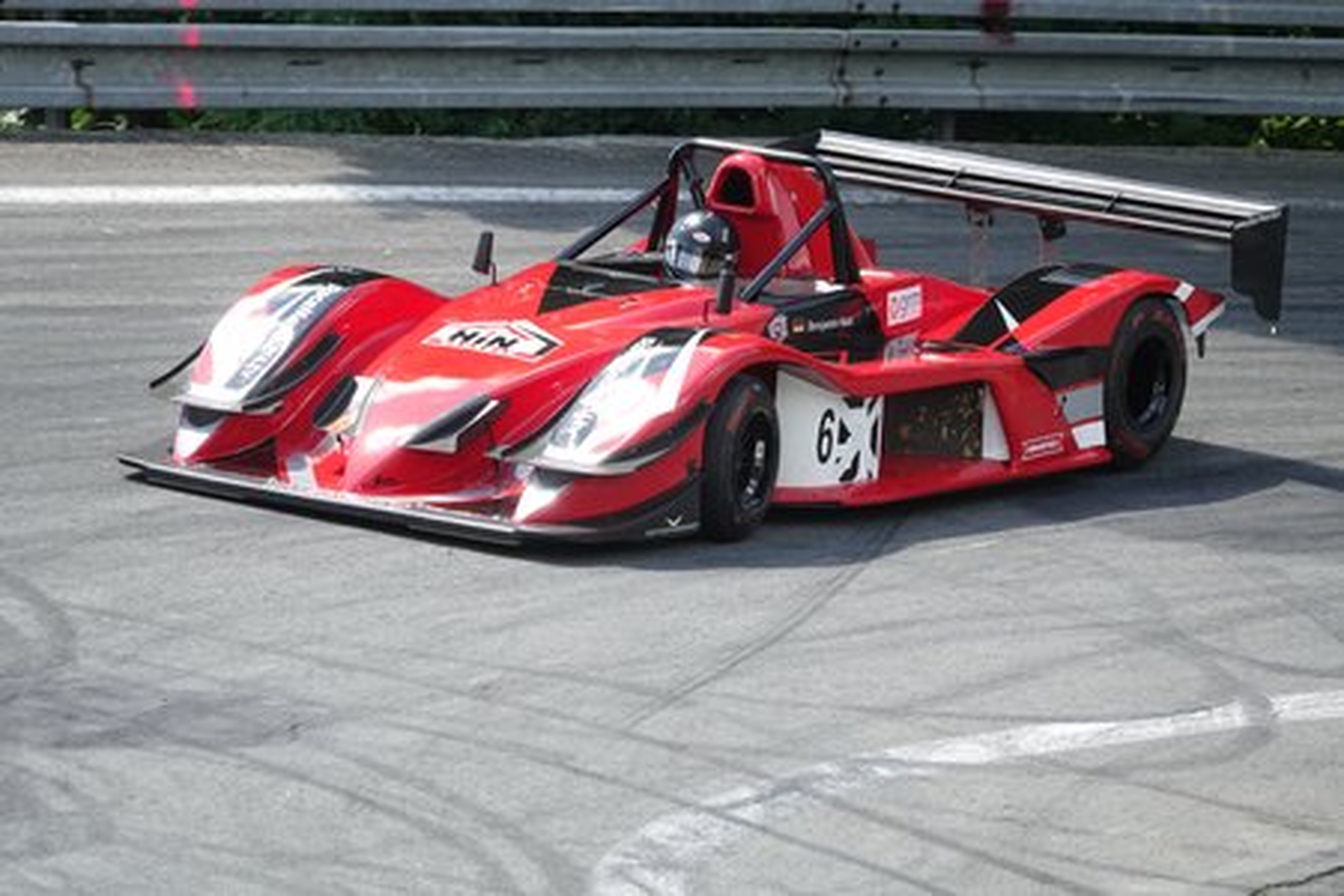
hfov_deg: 6.6
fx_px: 11572
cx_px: 672
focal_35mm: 310
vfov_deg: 4.4
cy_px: 448
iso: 500
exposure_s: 1/800
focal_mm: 113.69
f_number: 4
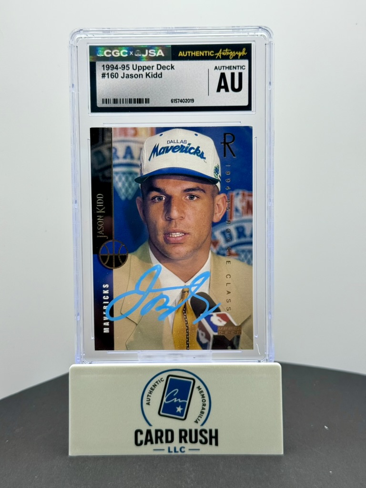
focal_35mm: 48
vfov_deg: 39.7
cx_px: 183
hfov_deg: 30.3
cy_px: 244
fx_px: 677
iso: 50
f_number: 1.78
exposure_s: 1/159
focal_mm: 6.76
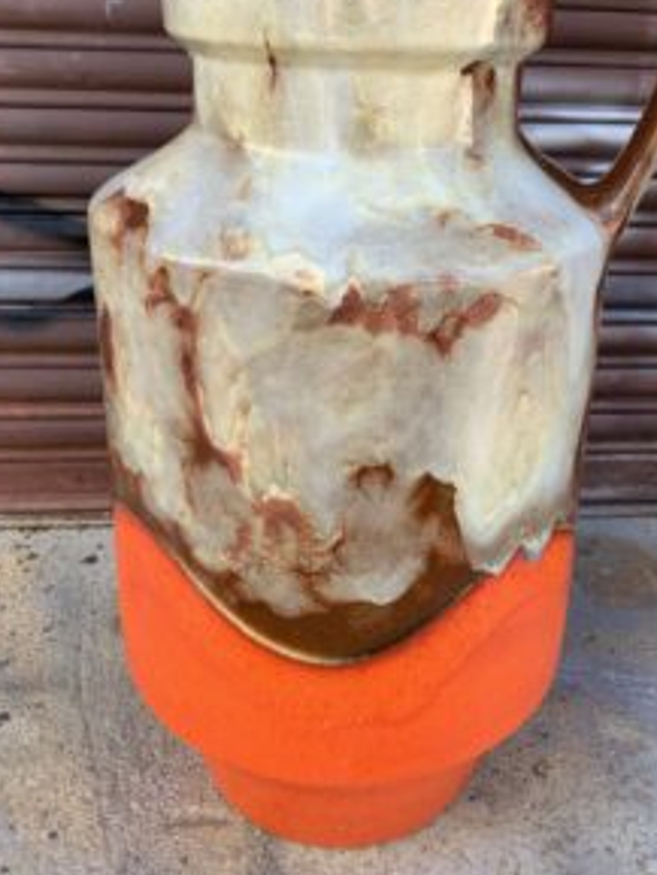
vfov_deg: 50.9
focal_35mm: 36
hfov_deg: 39.6
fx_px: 910
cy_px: 342
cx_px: 366
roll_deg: -2.8
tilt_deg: -21.4
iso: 25
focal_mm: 4.25
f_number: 1.8
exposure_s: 1/131
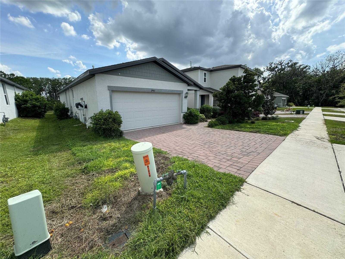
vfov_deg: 85.7
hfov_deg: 102.1
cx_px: 172
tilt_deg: -11.4
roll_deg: +0.3
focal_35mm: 14
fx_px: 140
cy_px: 130
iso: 50
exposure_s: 1/1020
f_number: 2.2
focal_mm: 2.22
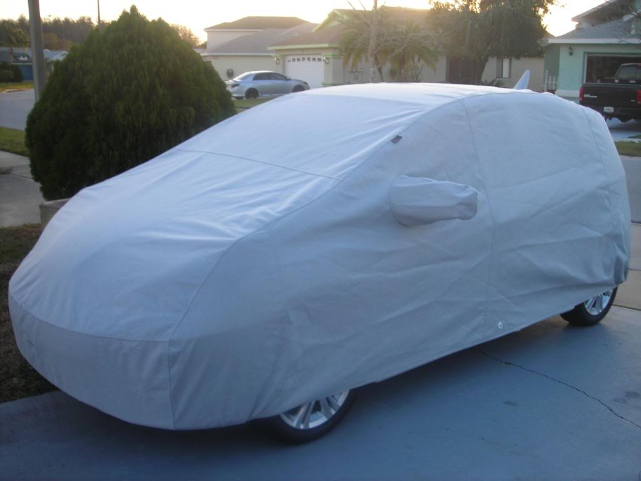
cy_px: 240
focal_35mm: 38
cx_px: 320
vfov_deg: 37.7
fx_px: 704
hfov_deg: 49.0
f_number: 3.2
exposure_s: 1/62.1
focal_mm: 6.3
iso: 50
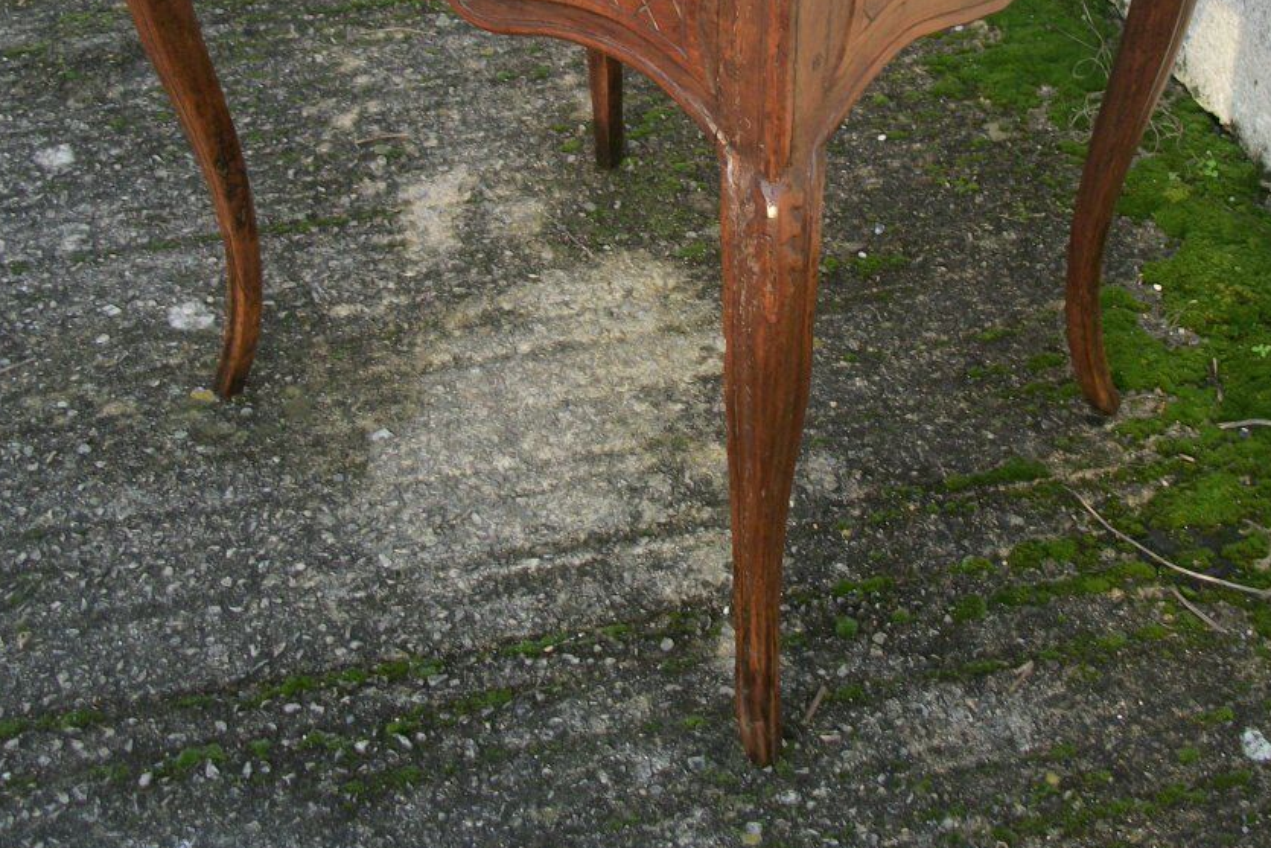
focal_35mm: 51
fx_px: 1801
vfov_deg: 25.9
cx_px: 693
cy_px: 140
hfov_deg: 38.8
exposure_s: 1/80
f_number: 2.9
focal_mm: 5.7
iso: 80
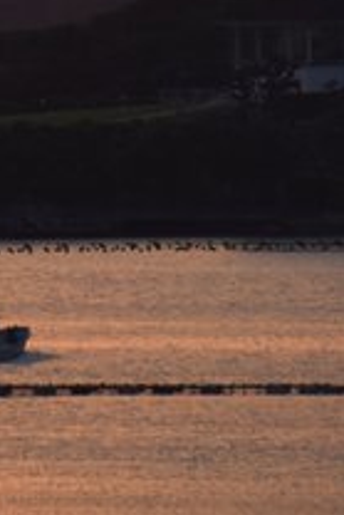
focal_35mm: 1036
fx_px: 14824
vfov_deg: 2.0
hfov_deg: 1.3
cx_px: -389
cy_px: -371
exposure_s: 1/800
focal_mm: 160
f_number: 7.1
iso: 200
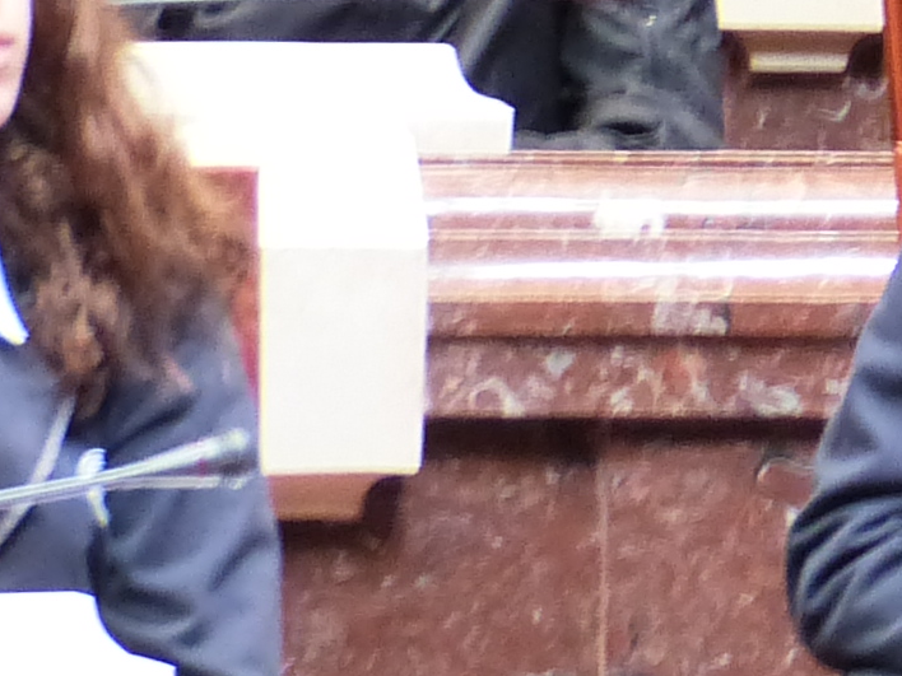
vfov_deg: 2.6
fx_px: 14566
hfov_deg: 3.5
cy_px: -983
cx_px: 1832
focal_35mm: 559
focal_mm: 17.8
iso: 800
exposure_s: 1/6
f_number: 2.8
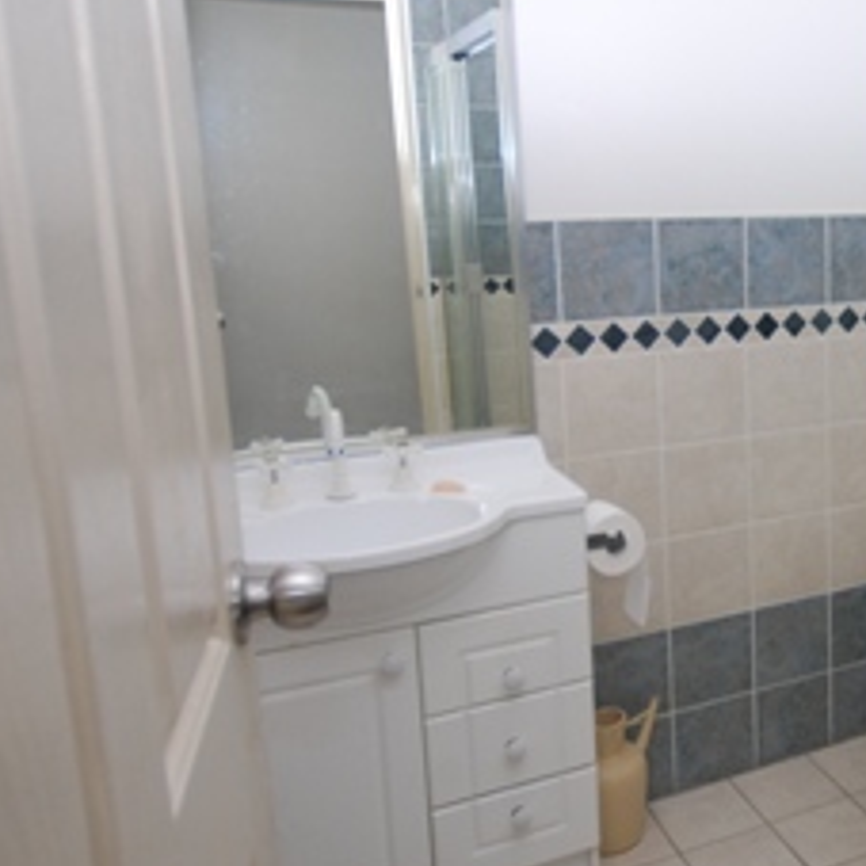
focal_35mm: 36
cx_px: 839
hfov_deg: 41.0
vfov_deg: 46.0
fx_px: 1019
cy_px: 389
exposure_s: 1/60
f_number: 4
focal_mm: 10
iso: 200
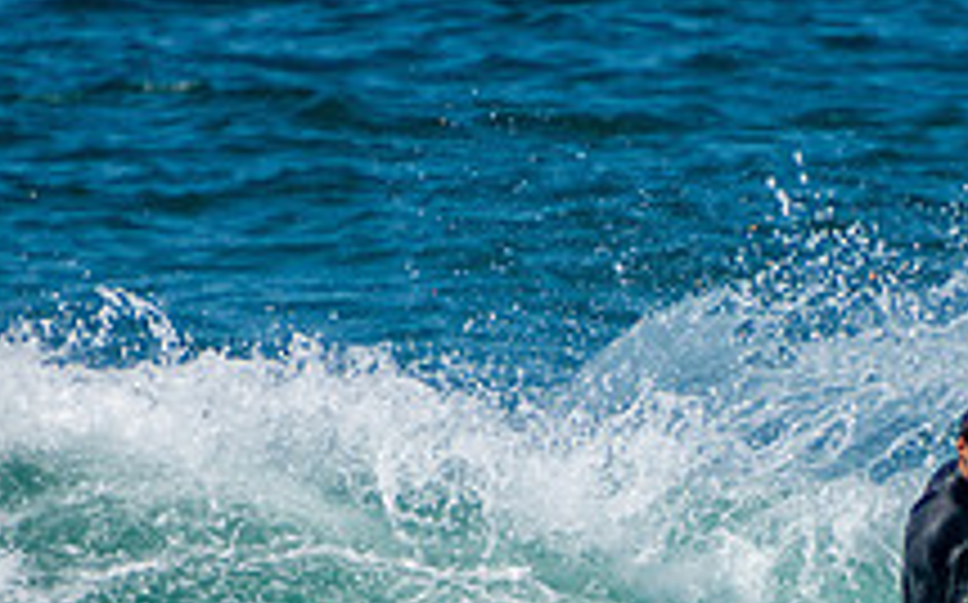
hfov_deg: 1.3
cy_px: 745
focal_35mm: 1649
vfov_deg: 0.8
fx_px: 43468
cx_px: 923
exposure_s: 1/2000
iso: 320
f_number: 5.6
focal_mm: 400
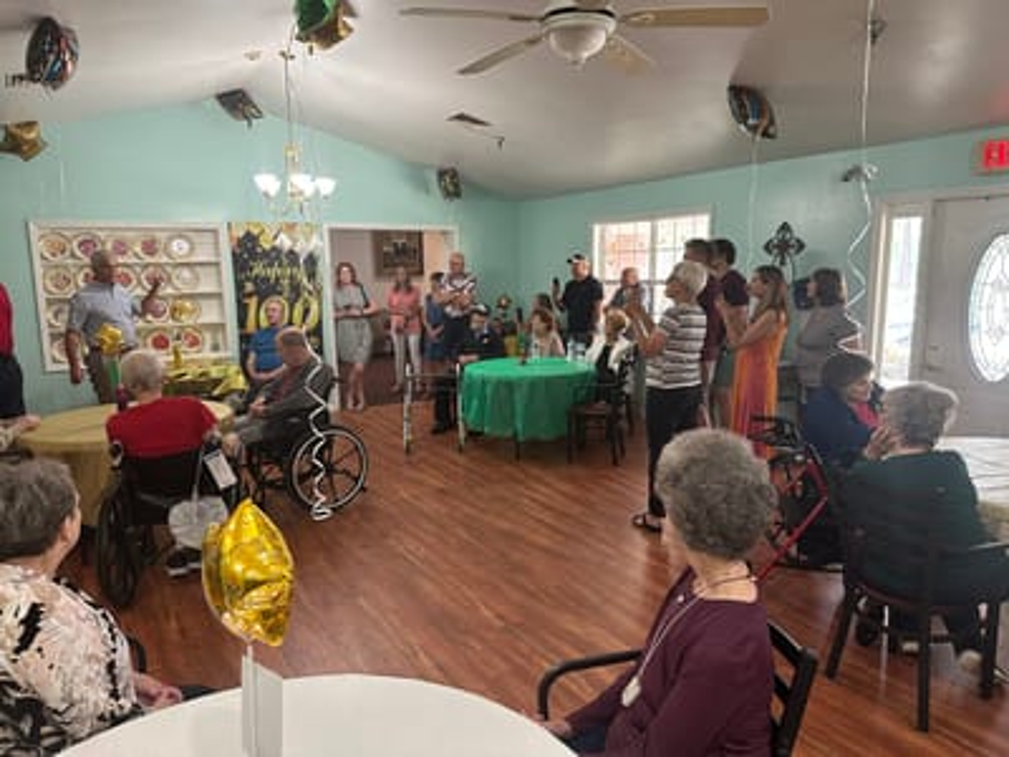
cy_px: 378
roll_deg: +1.2
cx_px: 504
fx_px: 700
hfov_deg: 71.6
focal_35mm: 24
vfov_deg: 56.8
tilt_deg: -9.5
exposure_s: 1/60
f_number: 1.78
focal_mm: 6.86
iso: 200
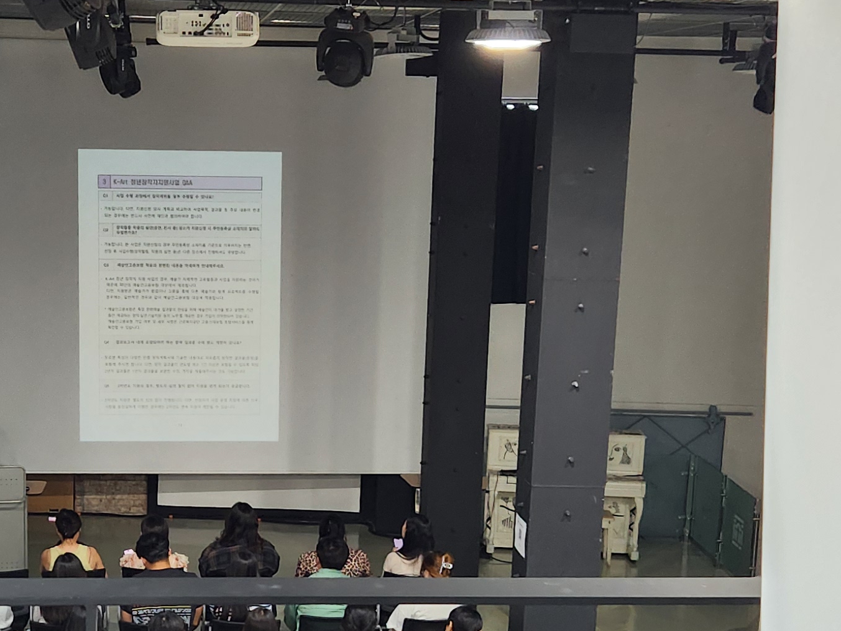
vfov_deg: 21.5
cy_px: 452
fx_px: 1652
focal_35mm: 68
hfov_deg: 28.5
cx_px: 318
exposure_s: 1/120
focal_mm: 5.4
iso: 200
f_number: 1.8
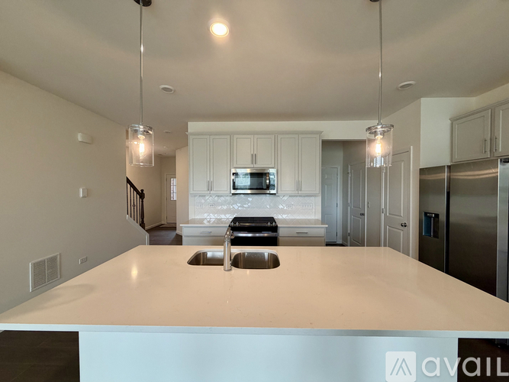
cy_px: 191
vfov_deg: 85.7
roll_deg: -0.1
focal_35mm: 14
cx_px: 254
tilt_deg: -1.3
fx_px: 206
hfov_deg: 102.1
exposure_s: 1/120
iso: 250
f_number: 2.2
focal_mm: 2.22
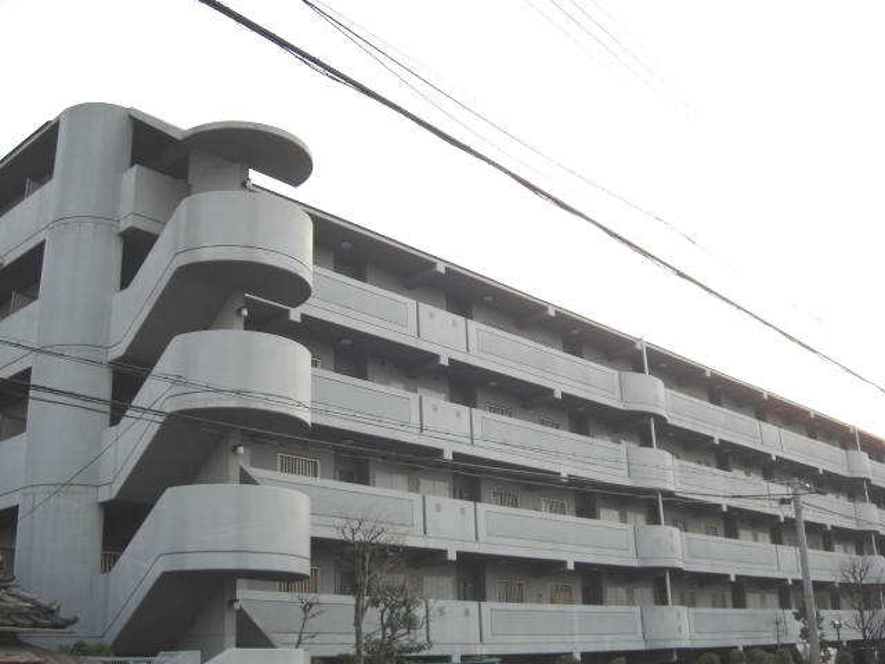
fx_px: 972
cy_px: 332
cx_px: 442
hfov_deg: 49.0
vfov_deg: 37.7
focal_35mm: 38
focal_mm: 7.9
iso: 80
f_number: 2.8
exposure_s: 1/160
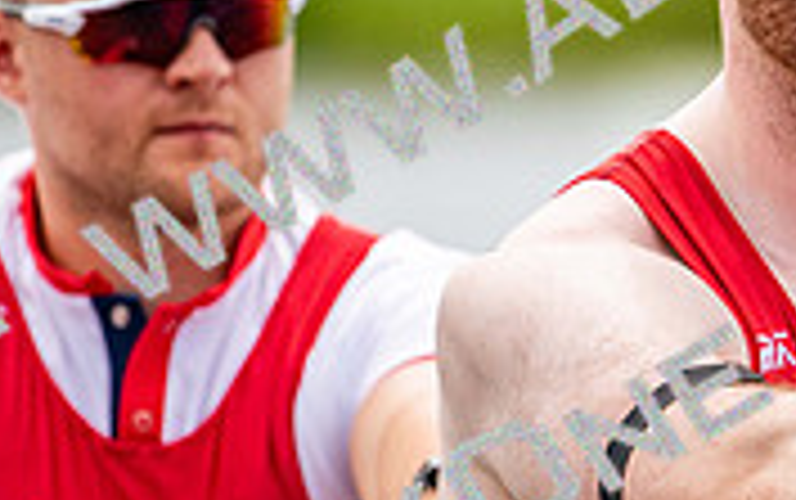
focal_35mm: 1334
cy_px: 313
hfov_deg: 1.6
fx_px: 28967
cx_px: 639
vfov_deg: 1.0
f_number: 4.5
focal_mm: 400
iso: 400
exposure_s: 1/2500
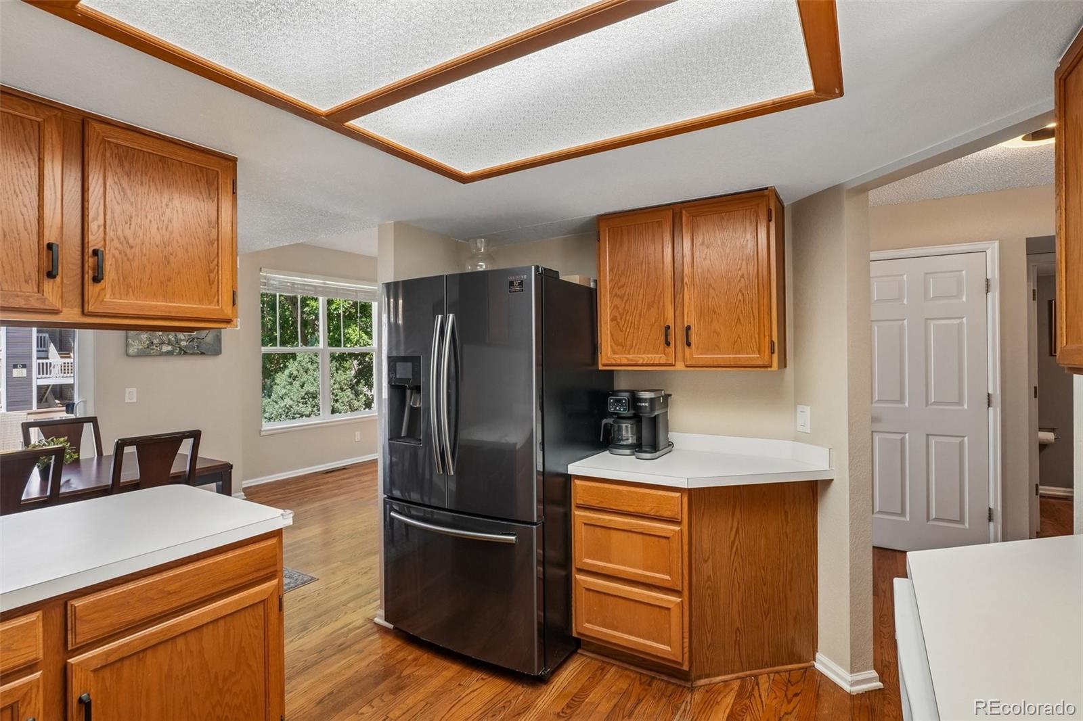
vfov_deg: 72.0
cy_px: 360
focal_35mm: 16
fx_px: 496
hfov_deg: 95.0
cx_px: 542
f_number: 8
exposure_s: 1/30
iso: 320
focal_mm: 11
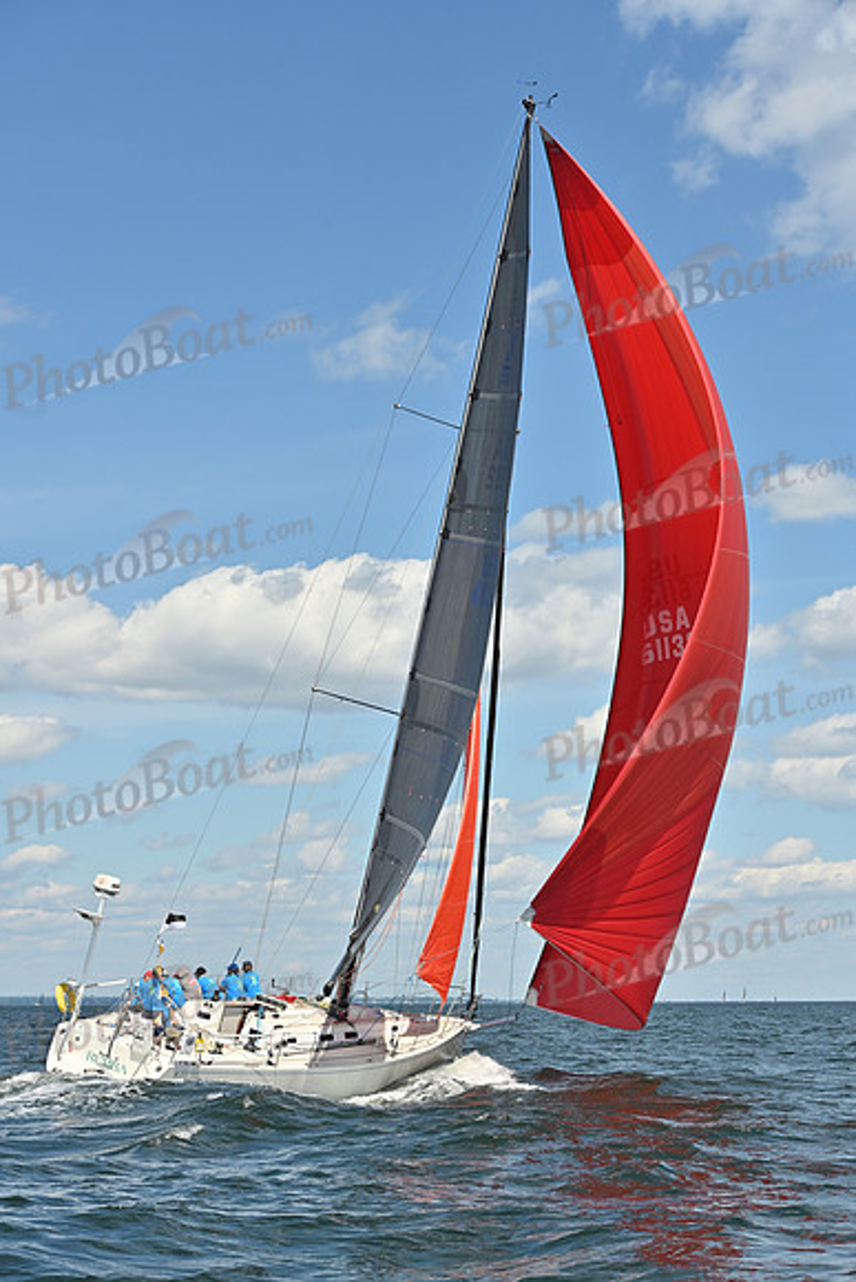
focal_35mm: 70
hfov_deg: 19.5
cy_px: 641
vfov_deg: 28.8
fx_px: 2495
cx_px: 428
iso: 250
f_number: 8
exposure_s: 1/1250
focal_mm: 70
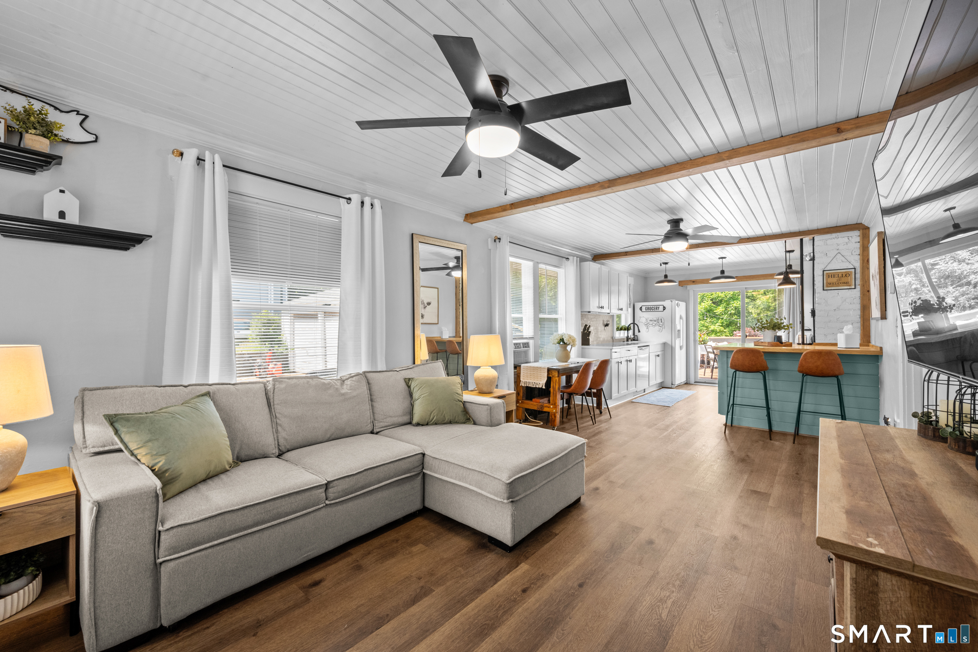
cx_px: 489
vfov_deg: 81.2
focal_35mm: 14
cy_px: 326
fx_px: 380
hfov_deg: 104.3
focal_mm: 14
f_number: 9
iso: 320
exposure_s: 1/3
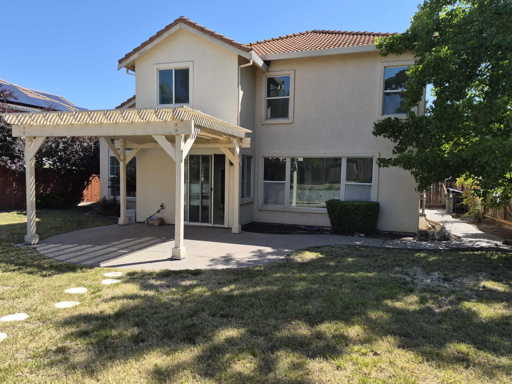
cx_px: 251
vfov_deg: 56.8
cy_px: 193
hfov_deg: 71.6
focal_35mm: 24
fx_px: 355
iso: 80
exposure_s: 1/3192
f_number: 1.8
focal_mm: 5.4
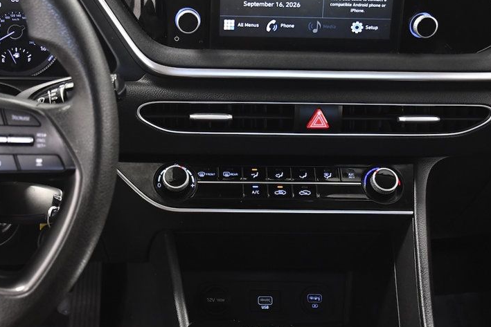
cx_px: 190
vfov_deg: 25.9
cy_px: 130
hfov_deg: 38.0
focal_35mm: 52
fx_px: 709
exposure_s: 1/160
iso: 2500
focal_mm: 24
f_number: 3.8
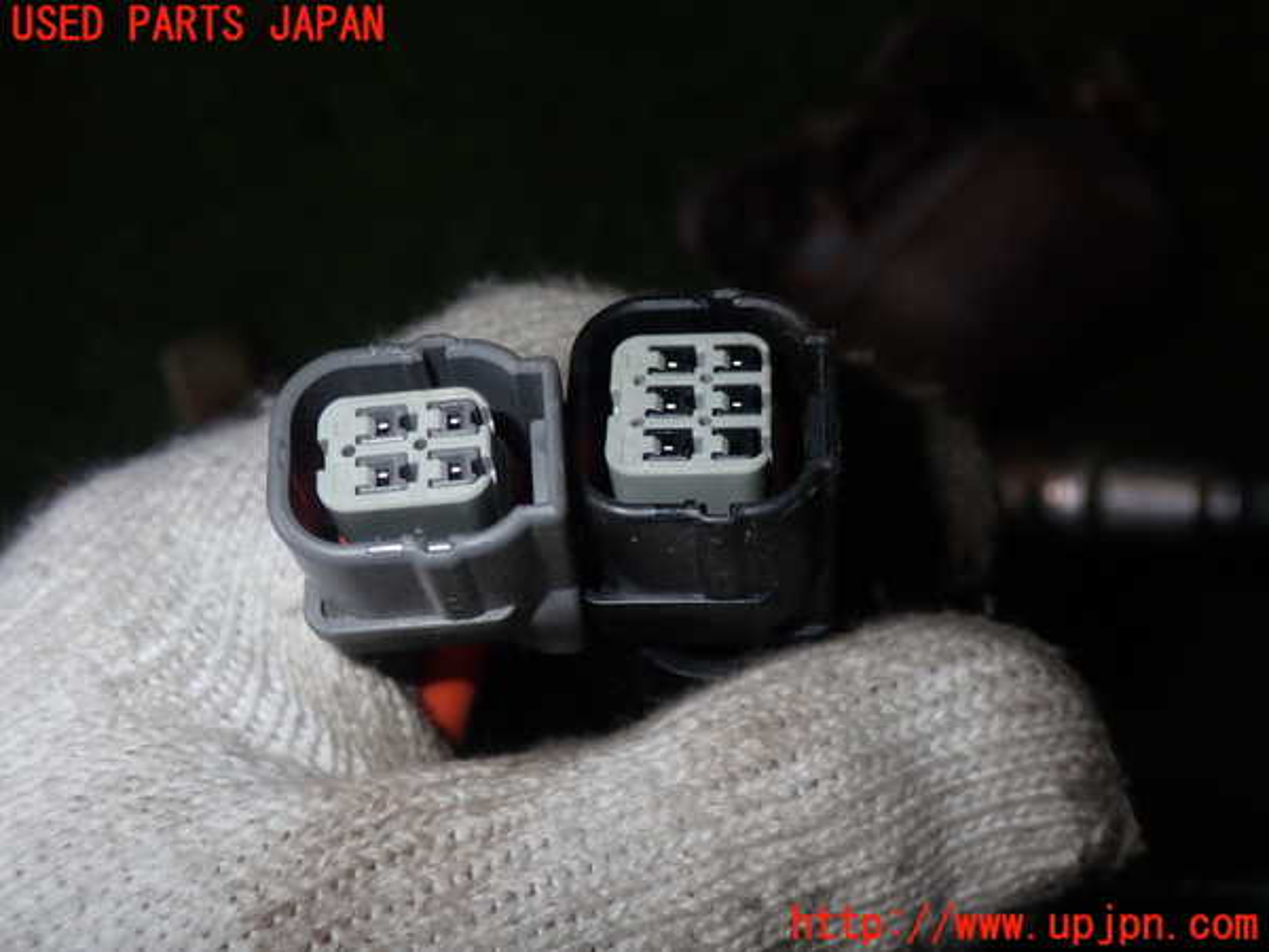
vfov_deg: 37.7
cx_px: 634
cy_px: 476
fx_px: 1393
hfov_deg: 49.0
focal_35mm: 38
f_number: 8
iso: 200
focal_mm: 6.83
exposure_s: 1/40
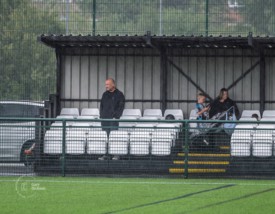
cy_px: 111
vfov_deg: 3.6
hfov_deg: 4.6
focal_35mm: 426
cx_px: 123
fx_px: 3428
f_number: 2.8
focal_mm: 200
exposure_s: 1/100
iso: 64
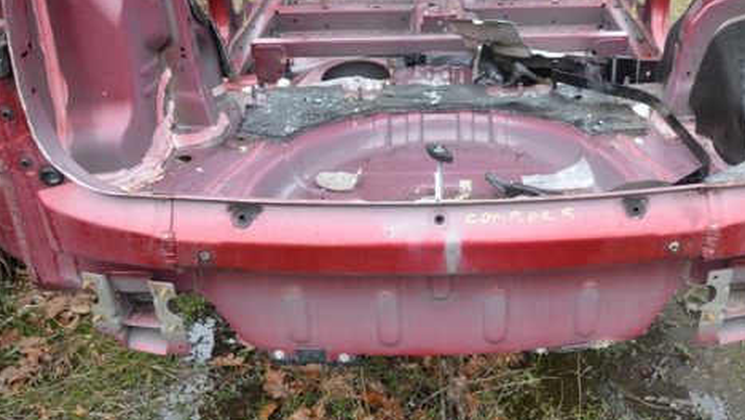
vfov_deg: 27.6
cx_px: 447
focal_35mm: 43
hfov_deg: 47.1
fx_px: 850
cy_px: 271
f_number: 3.5
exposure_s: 1/40
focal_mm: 20
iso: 400
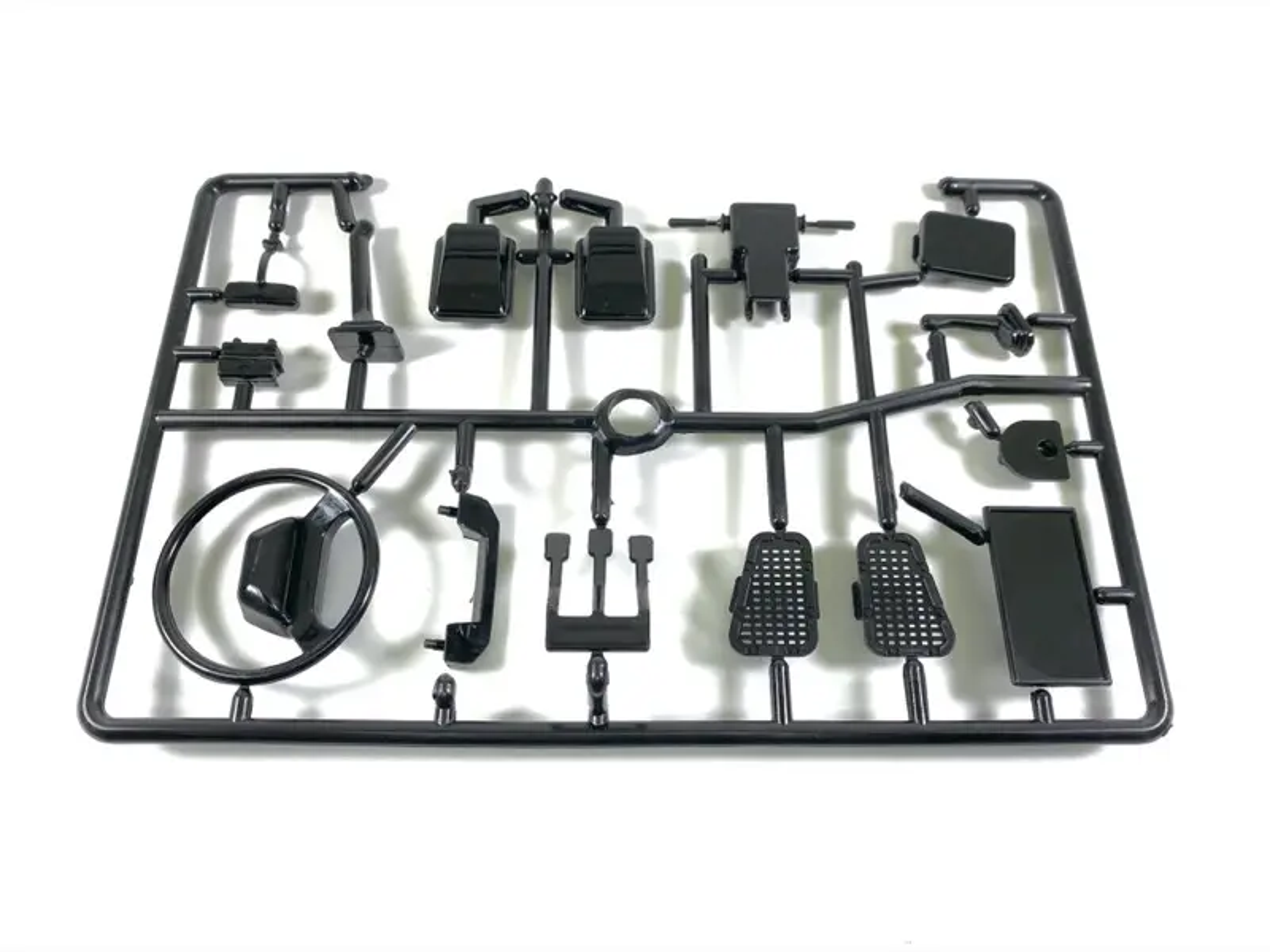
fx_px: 954
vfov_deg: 53.1
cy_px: 476
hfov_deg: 67.3
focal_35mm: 26
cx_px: 635
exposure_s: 1/302
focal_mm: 4.25
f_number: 1.8
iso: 32
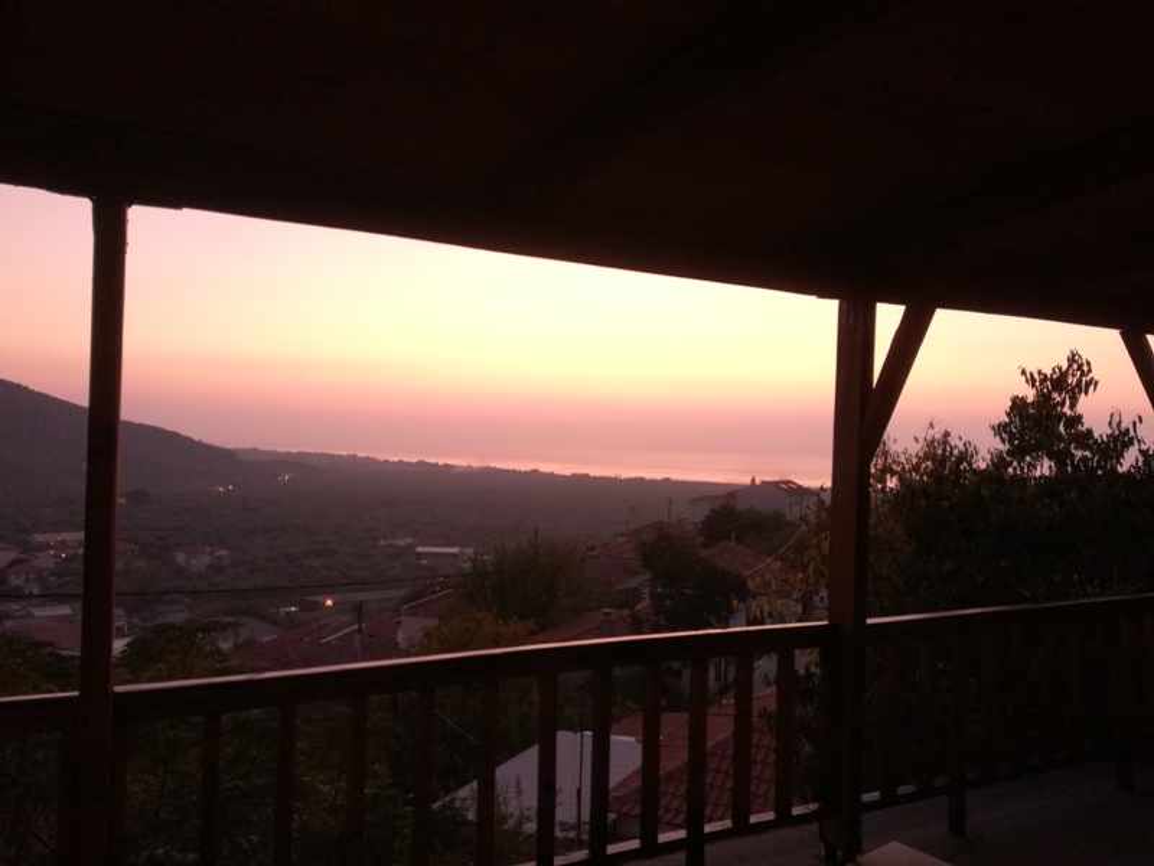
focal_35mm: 26
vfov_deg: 53.1
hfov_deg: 67.3
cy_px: 433
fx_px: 867
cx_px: 577
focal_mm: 3.83
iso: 160
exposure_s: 1/30
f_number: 2.2
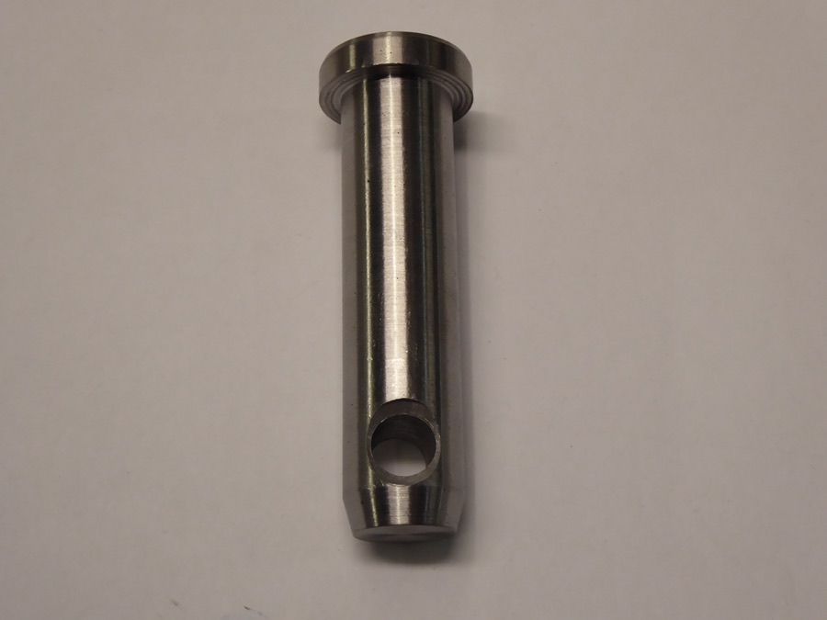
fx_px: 1433
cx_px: 414
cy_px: 310
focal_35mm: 60
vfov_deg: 24.4
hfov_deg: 32.2
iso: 320
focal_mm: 10.3
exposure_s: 1/60
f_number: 4.2
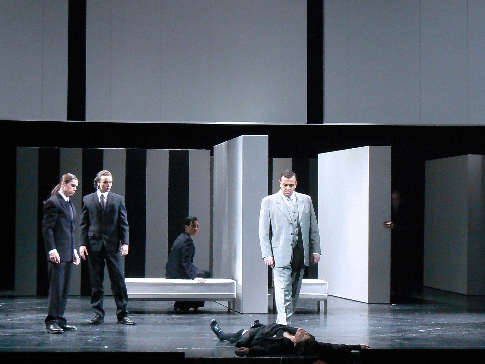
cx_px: 242
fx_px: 1345
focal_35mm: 96
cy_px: 182
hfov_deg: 20.4
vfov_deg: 15.4
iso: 400
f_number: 3.6
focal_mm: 11.6
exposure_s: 1/60
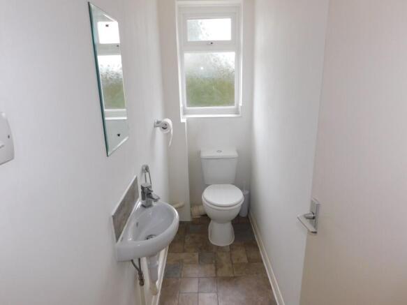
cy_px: 152
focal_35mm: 23
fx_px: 270
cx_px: 204
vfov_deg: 58.9
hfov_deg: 73.9
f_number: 3
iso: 160
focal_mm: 4
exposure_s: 1/30
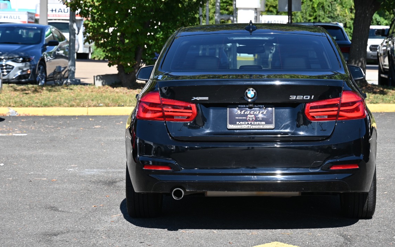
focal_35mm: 102
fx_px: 1098
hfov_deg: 20.3
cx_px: 252
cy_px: 106
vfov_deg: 12.8
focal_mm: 70
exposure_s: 1/320
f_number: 6.3
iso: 100
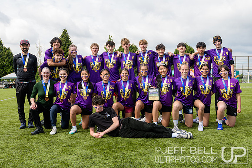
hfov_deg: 51.7
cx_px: 124
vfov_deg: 35.8
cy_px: 84
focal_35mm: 37
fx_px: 260
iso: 320
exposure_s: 1/800
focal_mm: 35
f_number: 5.6
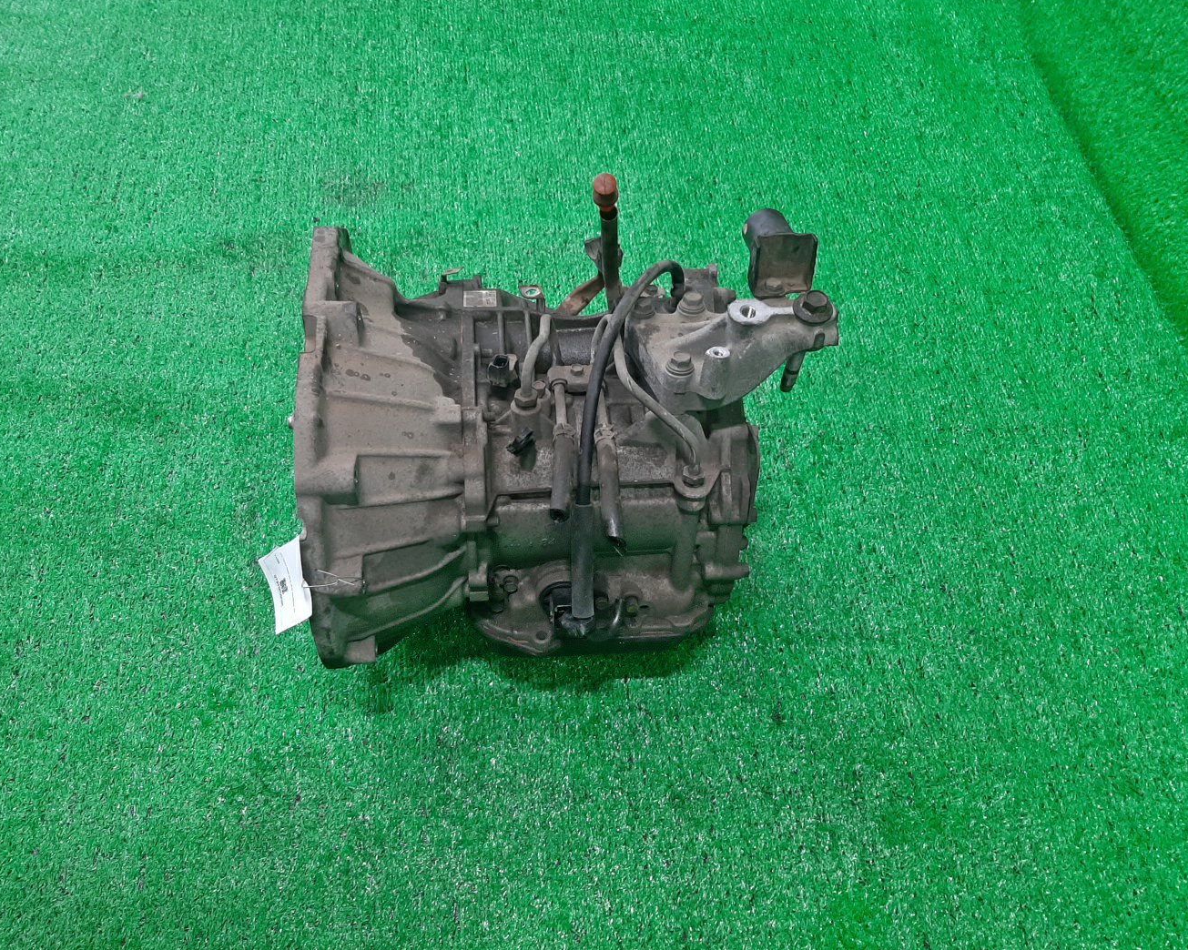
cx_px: 551
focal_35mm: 28
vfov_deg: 51.5
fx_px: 984
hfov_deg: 62.1
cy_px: 461
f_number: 1.7
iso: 95
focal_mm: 3.93
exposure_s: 1/50
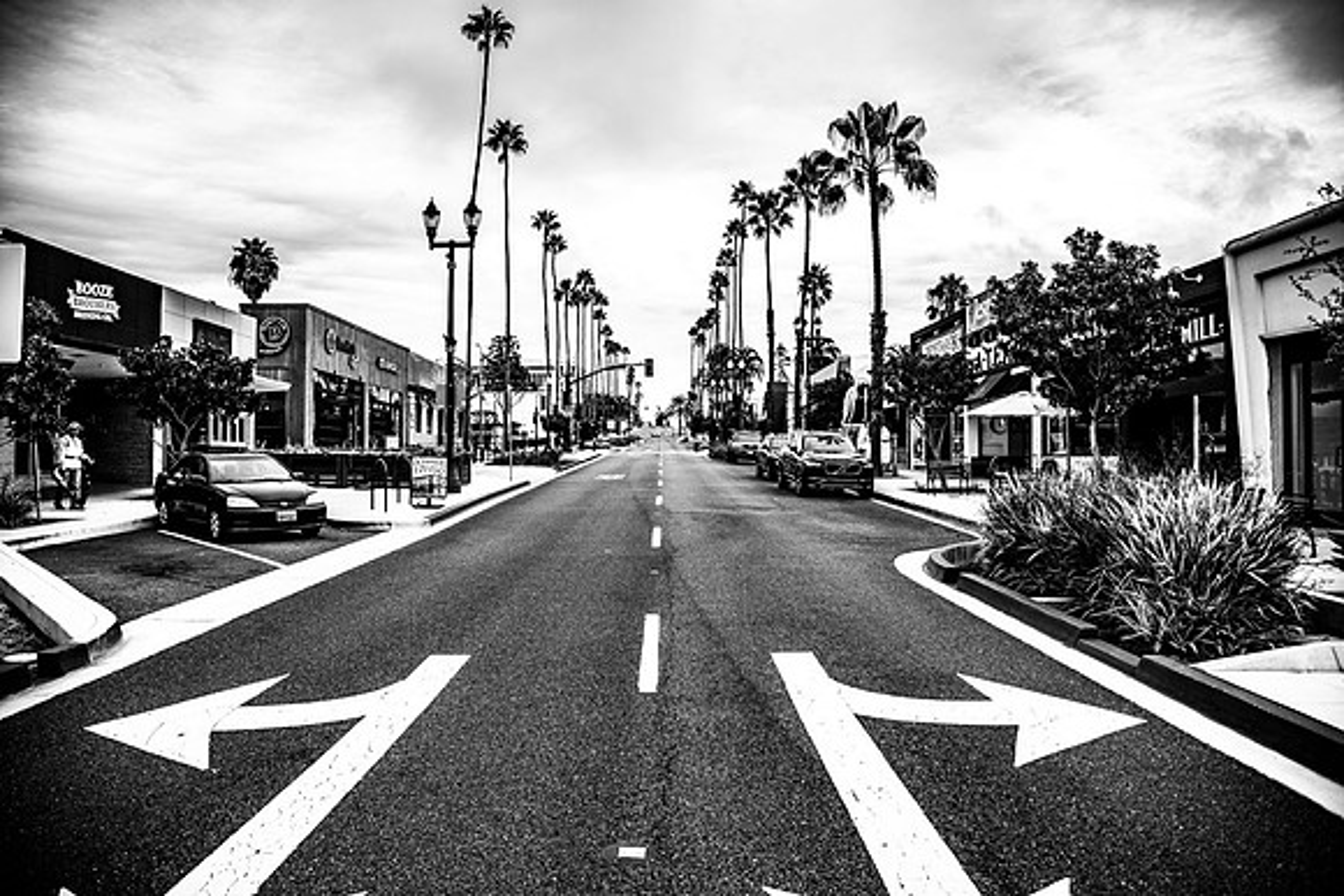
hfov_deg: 73.7
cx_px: 672
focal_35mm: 24
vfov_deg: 53.2
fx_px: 896
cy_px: 448
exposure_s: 1/1000
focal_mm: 24
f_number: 4
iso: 160
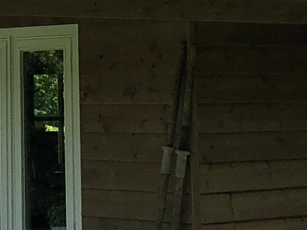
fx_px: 1649
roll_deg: +1.1
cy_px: -150
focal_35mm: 186
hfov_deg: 10.6
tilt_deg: +9.2
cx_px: 83
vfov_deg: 7.8
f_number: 1.8
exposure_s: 1/1656
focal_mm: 3.99
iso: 20
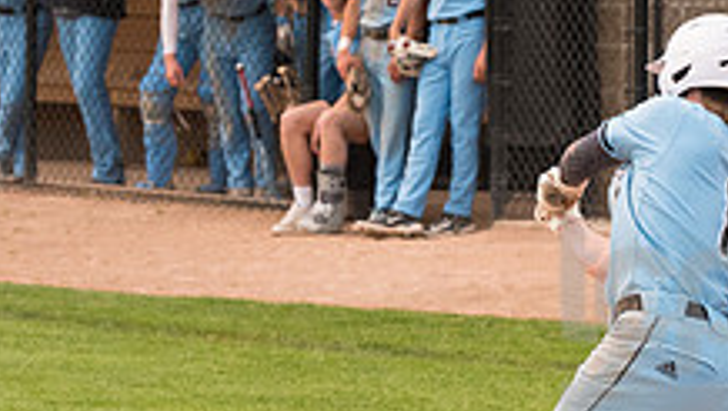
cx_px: 661
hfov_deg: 5.2
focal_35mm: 417
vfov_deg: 2.9
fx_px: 8056
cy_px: 341
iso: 1000
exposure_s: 1/2000
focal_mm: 100
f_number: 5.6
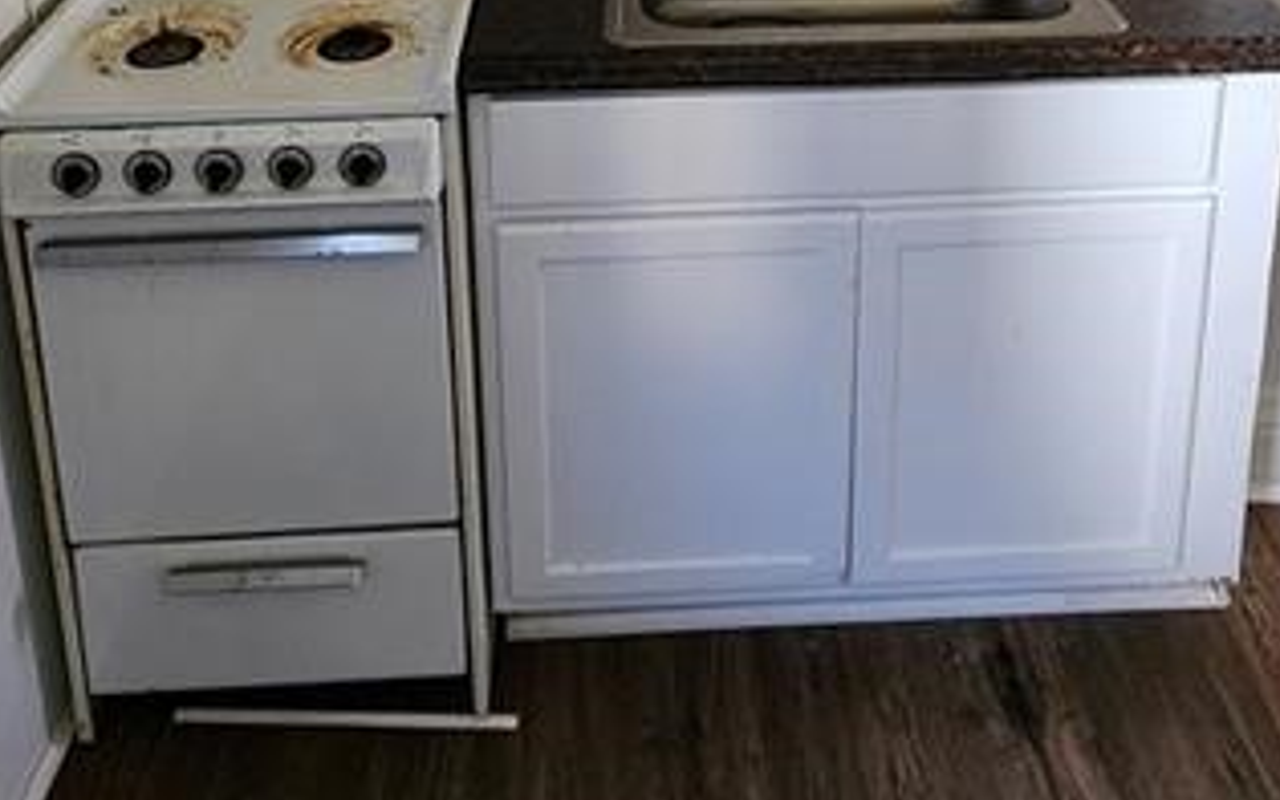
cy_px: -252
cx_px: 707
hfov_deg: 55.2
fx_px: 1221
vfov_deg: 29.1
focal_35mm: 35
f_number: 2.2
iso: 320
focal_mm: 2.2
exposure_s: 1/40
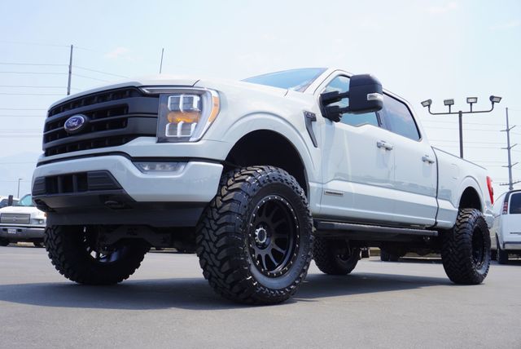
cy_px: 174
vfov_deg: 35.6
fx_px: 543
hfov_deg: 51.2
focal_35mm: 38
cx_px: 260
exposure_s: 1/125
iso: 100
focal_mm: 25
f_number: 9
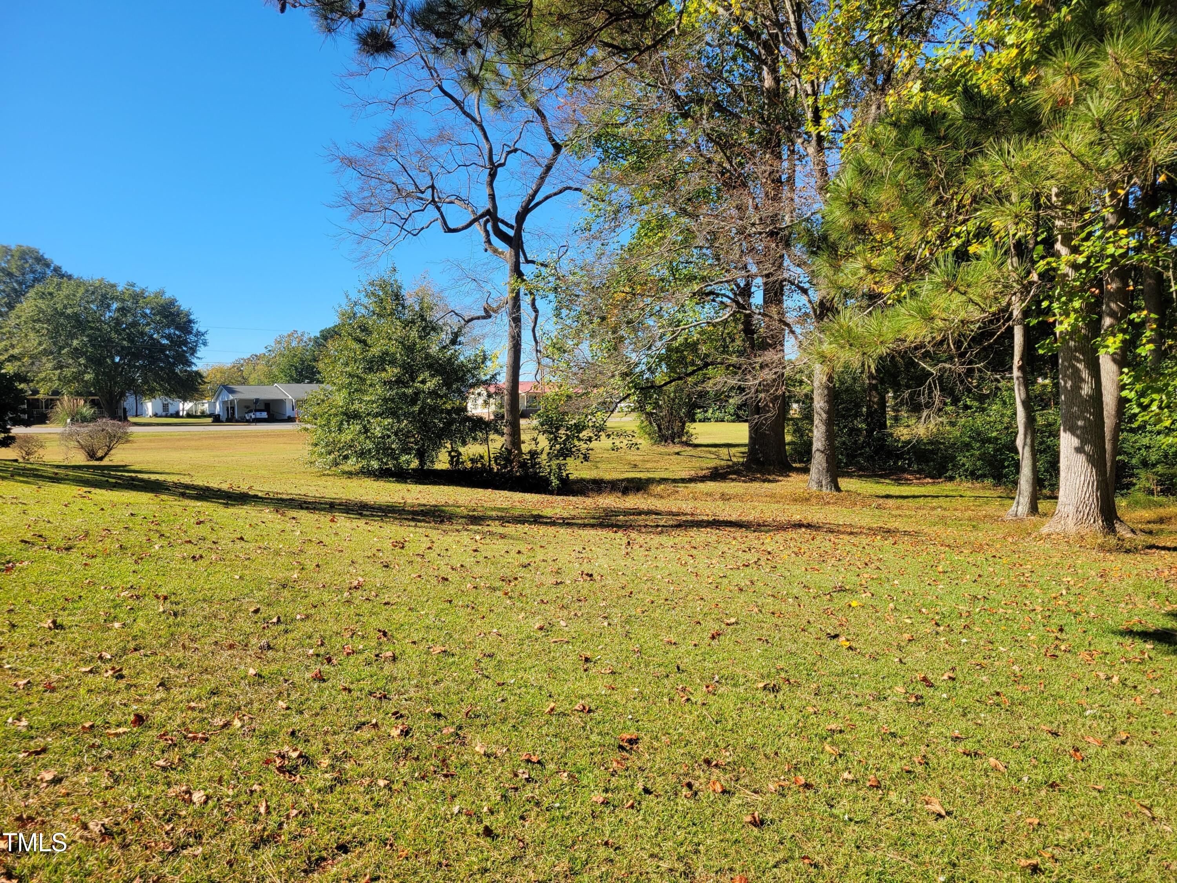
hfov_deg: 67.3
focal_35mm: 26
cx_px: 588
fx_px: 884
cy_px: 442
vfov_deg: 53.1
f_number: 1.8
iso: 40
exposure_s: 1/1391
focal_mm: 5.4
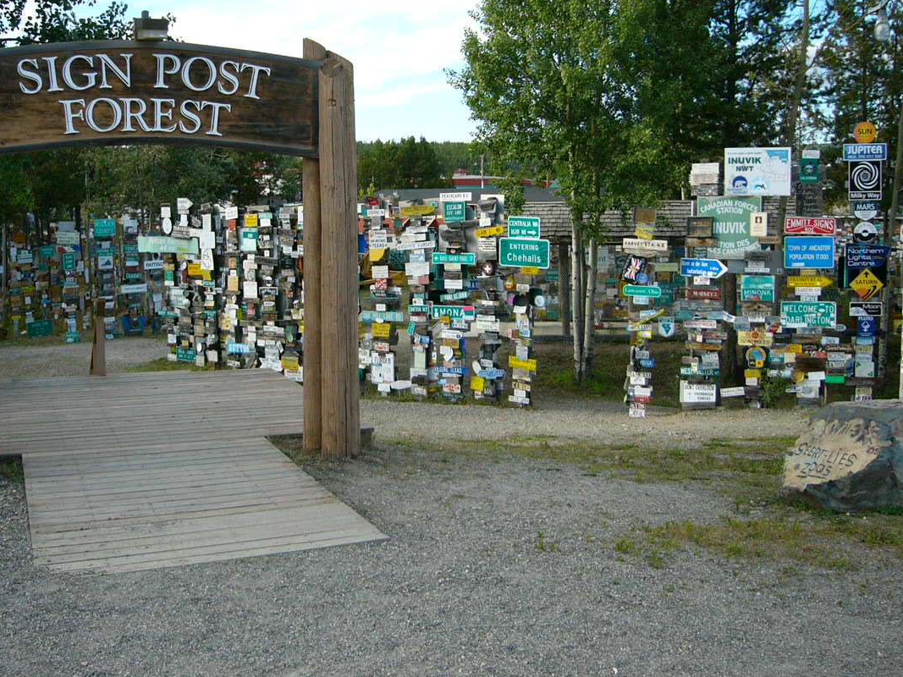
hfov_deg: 44.8
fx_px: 1095
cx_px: 411
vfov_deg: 34.2
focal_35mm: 42
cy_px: 273
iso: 50
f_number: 2.8
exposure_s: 1/320
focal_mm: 5.8
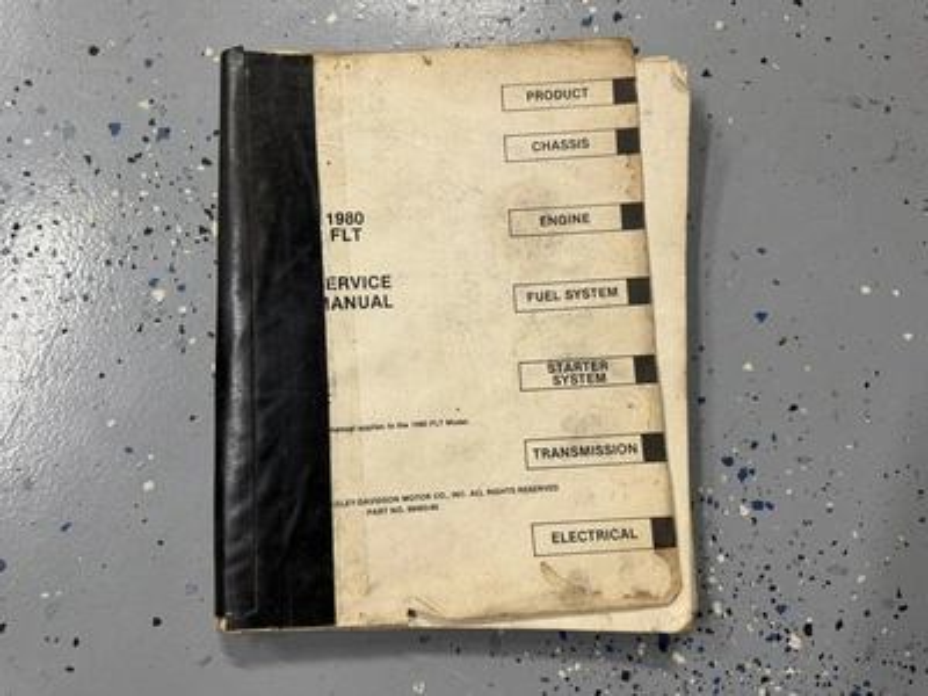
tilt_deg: -83.2
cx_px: 464
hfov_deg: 71.6
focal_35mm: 24
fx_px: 643
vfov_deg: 56.8
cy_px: 348
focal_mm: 6.76
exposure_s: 1/60
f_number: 1.78
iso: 200
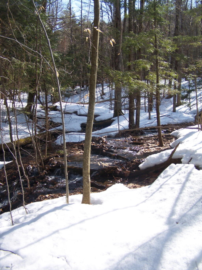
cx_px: 101
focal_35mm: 38
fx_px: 296
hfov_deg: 37.7
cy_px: 135
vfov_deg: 49.0
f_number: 2.8
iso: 80
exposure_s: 1/400
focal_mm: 6.3
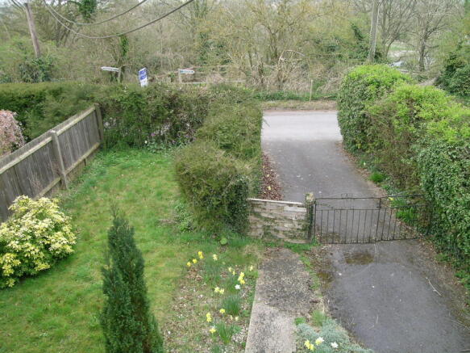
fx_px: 380
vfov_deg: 49.7
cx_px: 235
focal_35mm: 28
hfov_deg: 63.5
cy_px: 176
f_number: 4
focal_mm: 5.8
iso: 50
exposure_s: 1/101
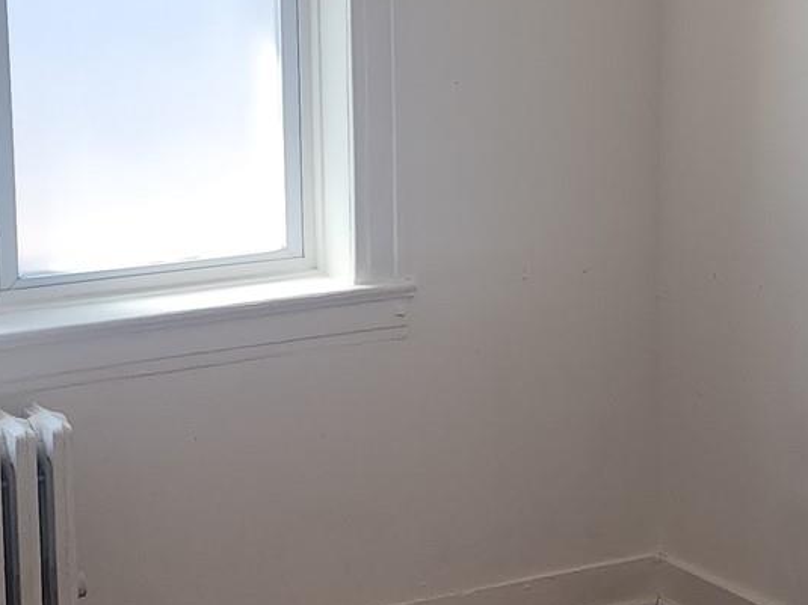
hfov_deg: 22.2
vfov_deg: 16.7
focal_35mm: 88
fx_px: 2054
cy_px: 177
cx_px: 498
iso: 25
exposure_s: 1/120
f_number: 1.8
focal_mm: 6.4
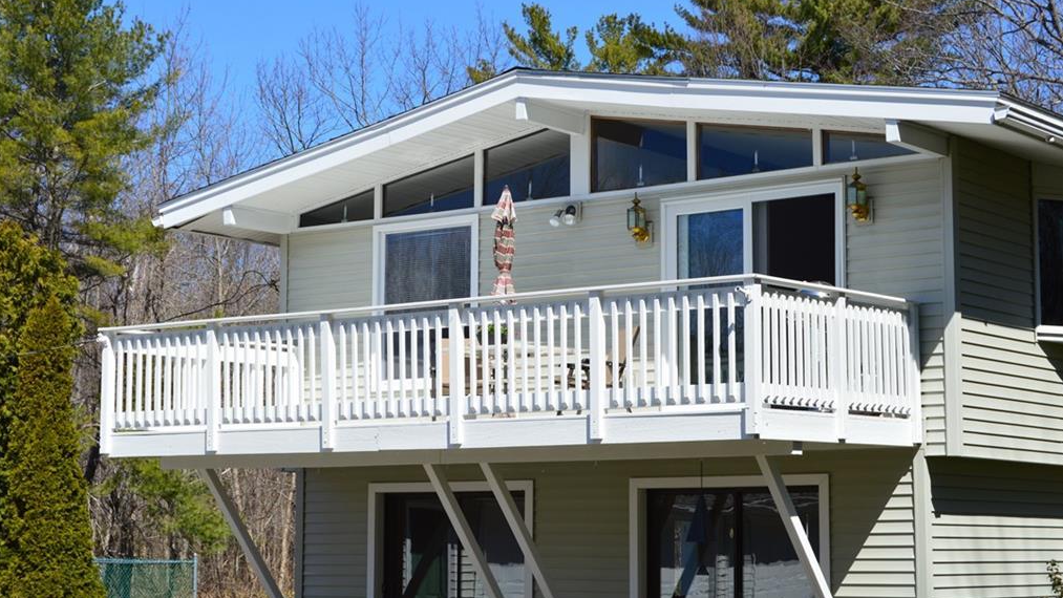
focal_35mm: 73
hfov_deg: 29.0
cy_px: 263
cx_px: 533
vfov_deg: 16.5
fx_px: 2058
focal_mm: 46
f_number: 11
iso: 280
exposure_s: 1/500
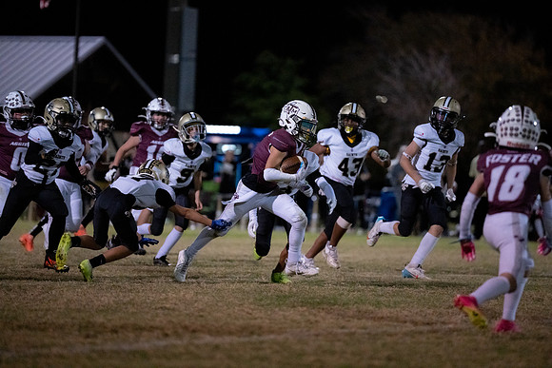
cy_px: 184
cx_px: 276
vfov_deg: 6.9
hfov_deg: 10.3
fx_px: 3067
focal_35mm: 200
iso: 12800
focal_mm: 200
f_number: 2.8
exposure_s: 1/1000
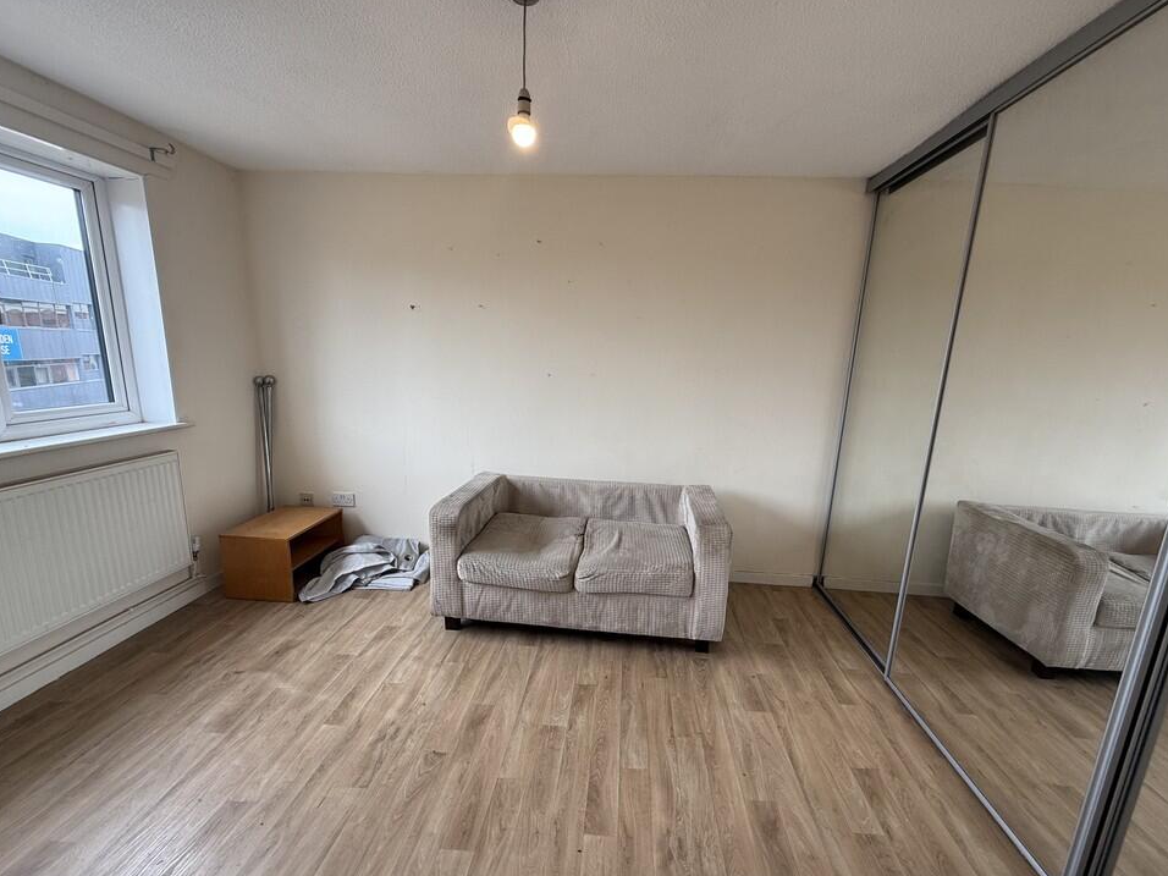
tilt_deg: -11.4
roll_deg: -2.3
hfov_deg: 98.2
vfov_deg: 81.7
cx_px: 597
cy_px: 456
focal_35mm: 15
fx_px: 506
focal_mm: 2.22
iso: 50
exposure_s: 1/100
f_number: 2.2
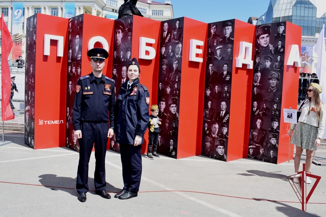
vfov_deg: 41.7
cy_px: 108
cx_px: 163
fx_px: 285
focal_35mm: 32
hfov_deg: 59.5
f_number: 11
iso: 640
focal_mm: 21
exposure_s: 1/500
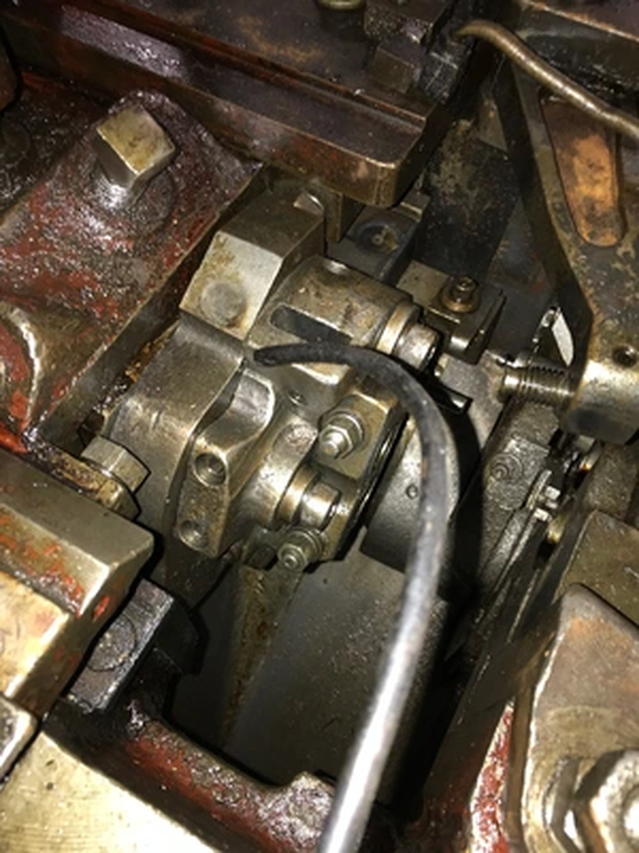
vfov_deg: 63.4
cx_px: 320
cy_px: 426
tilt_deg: -61.2
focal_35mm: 28
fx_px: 689
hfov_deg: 49.7
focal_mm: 3.99
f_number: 1.8
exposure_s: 1/16
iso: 25
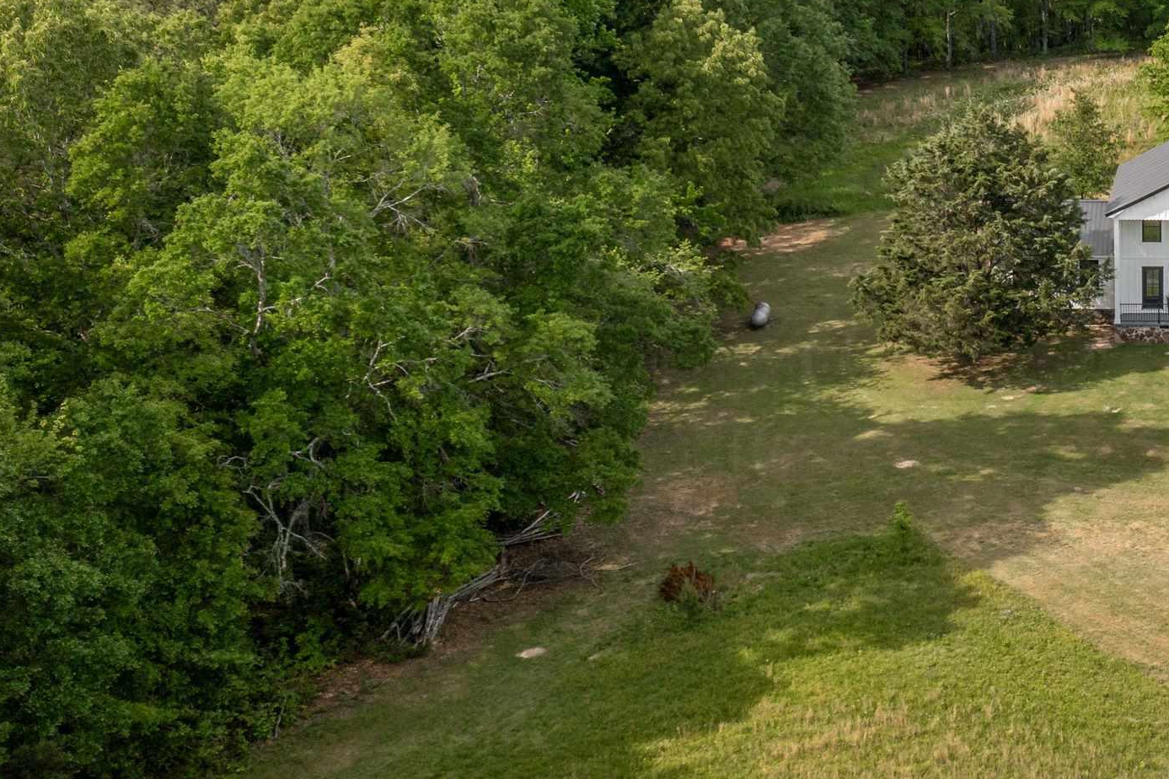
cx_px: 1197
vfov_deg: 21.8
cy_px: 259
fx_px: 2013
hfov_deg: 29.9
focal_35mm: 62
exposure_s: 1/320
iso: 100
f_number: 4.5
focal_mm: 10.26
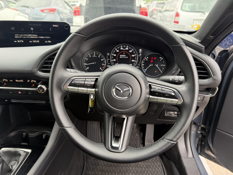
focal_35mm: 24
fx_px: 162
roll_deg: -3.9
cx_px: 116
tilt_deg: -22.2
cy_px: 88
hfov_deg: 71.6
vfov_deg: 56.8
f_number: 1.78
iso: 125
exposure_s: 1/121
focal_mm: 6.76
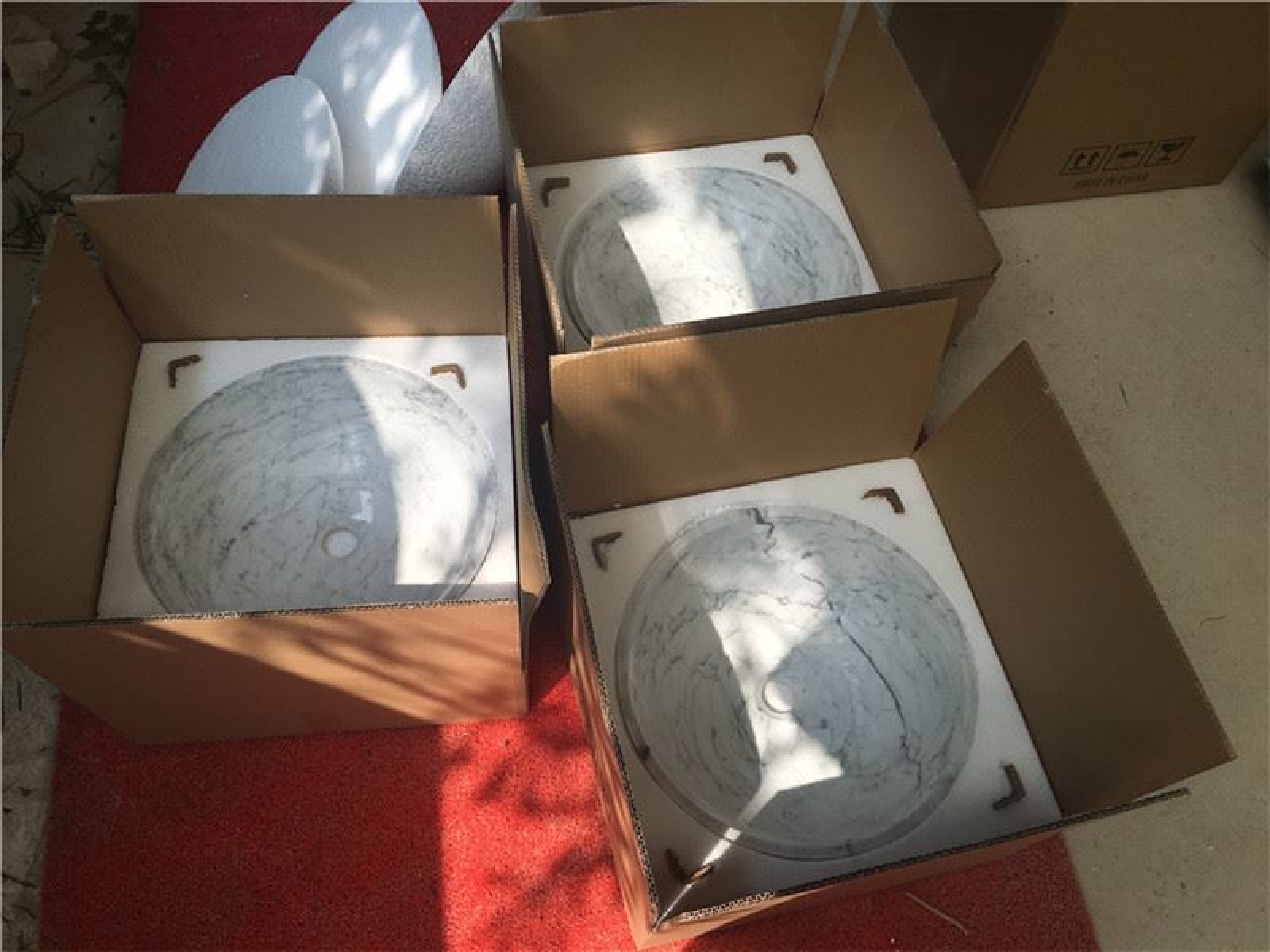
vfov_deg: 48.2
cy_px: 476
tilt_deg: -60.5
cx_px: 635
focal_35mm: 29
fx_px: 1064
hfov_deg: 61.7
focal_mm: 4.15
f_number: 2.2
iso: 25
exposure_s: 1/746
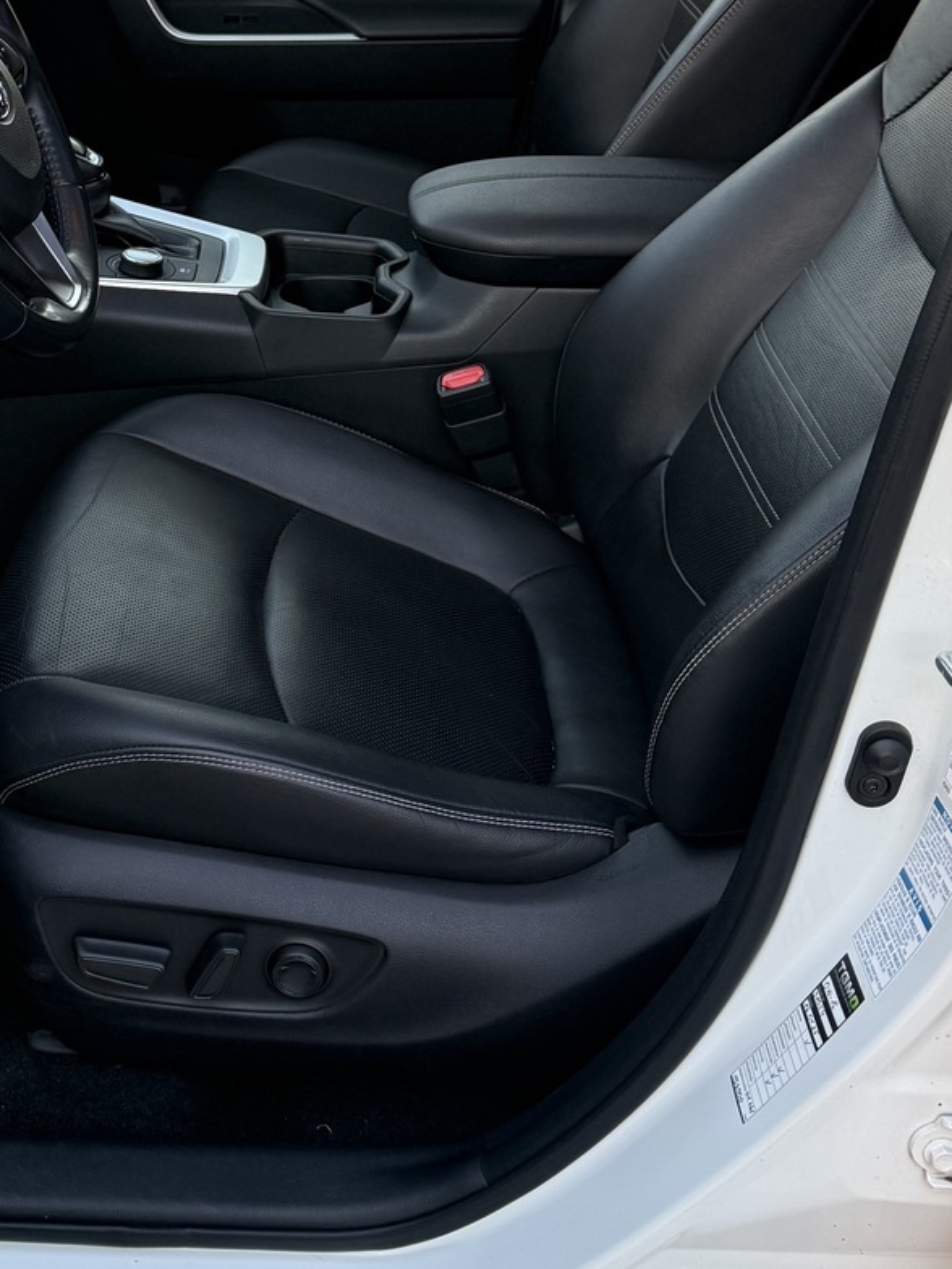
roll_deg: -0.5
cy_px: 350
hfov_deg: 29.3
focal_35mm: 49
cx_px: 251
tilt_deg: -21.8
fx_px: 1797
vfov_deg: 38.1
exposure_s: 1/94
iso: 200
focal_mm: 6.76
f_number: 1.78
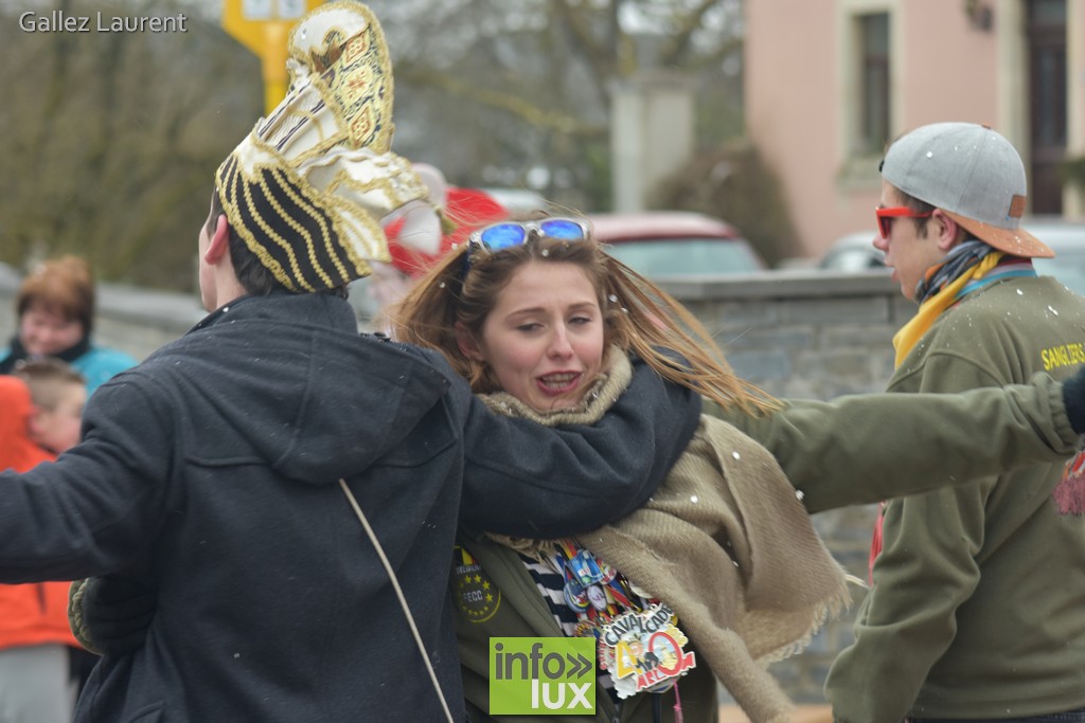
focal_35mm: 138
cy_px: 362
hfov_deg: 14.9
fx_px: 4159
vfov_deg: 9.9
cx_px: 542
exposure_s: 1/160
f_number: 4
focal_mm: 92
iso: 320
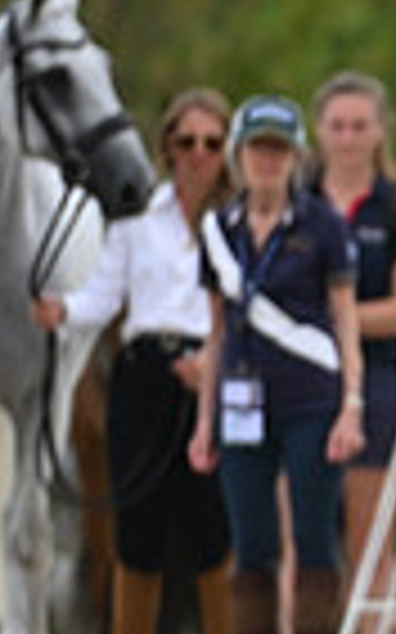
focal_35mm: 1676
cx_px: 1071
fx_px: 28970
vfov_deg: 1.3
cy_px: 304
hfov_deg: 0.8
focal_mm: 400
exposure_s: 1/1600
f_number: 5.6
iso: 450
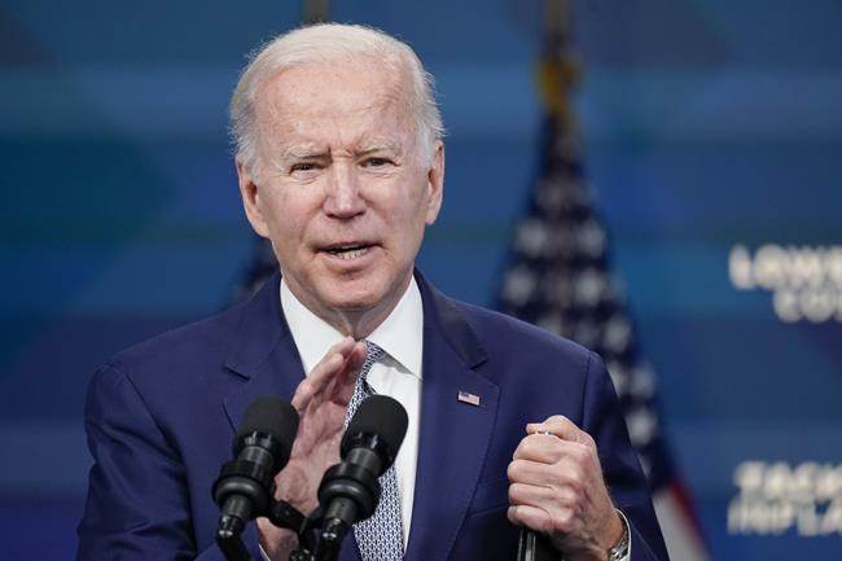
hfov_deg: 5.2
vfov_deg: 3.4
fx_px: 9353
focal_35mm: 400
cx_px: 421
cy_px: 280
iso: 4000
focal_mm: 400
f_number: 5.6
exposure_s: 1/200
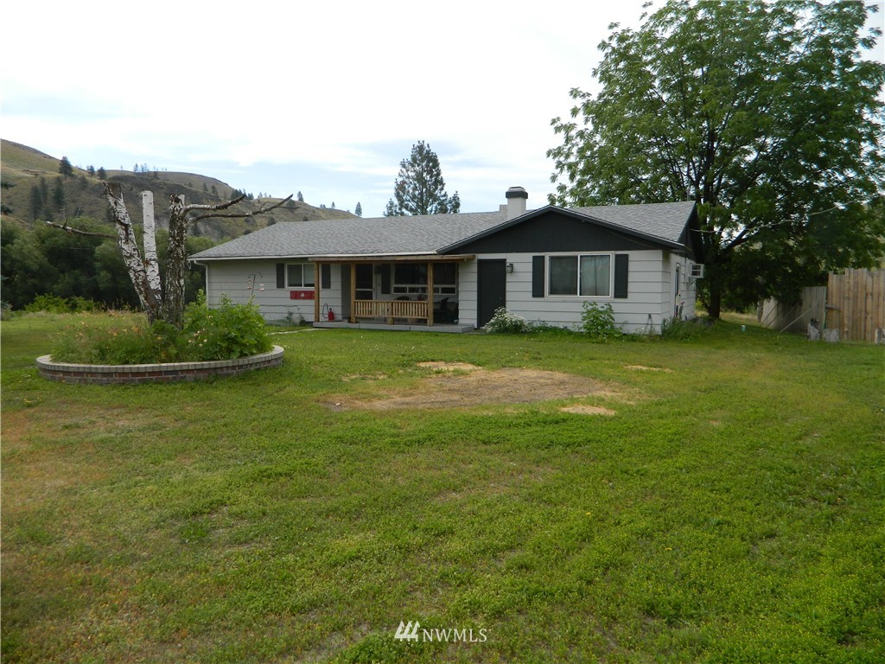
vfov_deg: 54.9
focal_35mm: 25
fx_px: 639
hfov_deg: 69.4
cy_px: 332
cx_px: 442
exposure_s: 1/800
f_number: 3.1
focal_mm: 4.5
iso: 80
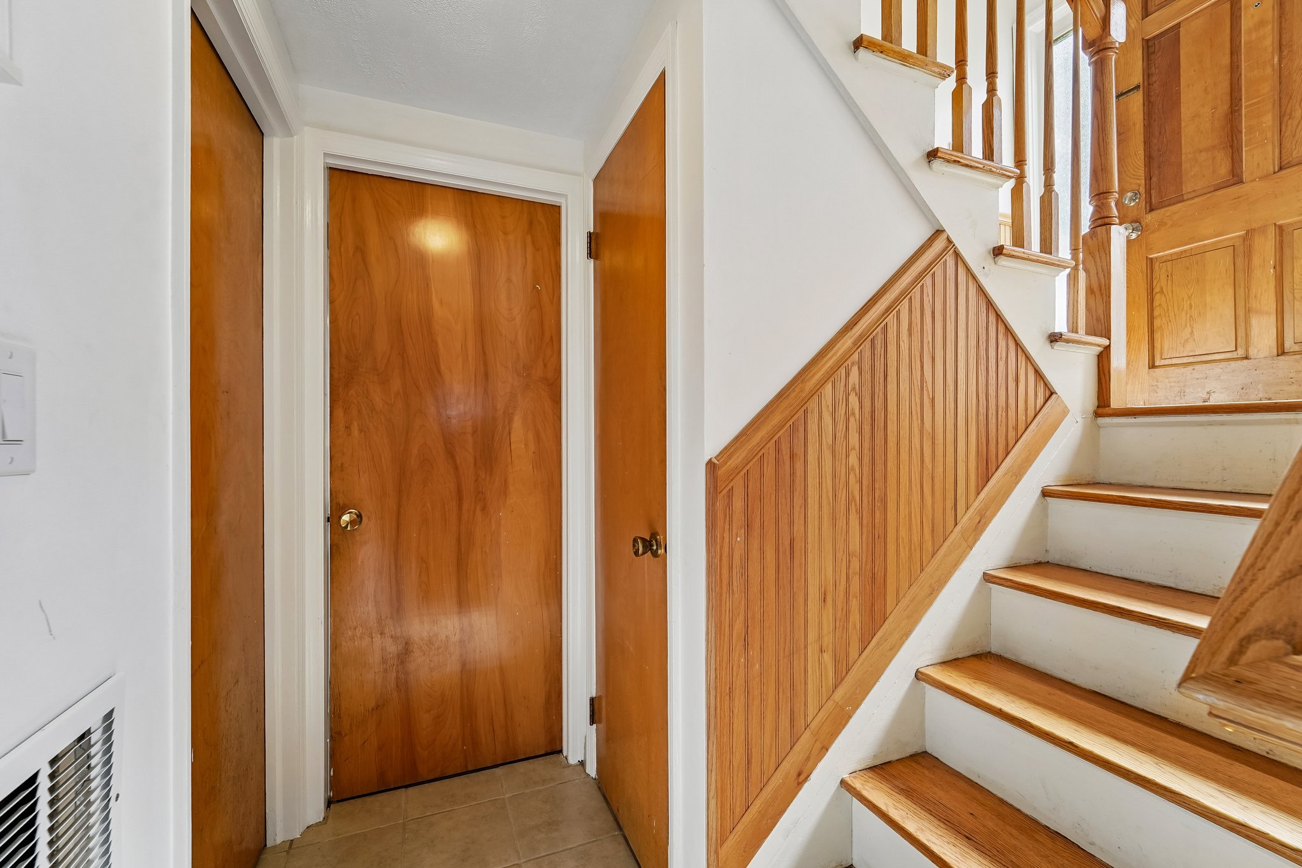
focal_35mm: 14
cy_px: 434
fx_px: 506
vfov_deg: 81.2
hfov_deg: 104.3
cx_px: 651
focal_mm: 14
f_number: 8
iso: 400
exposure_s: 1/25
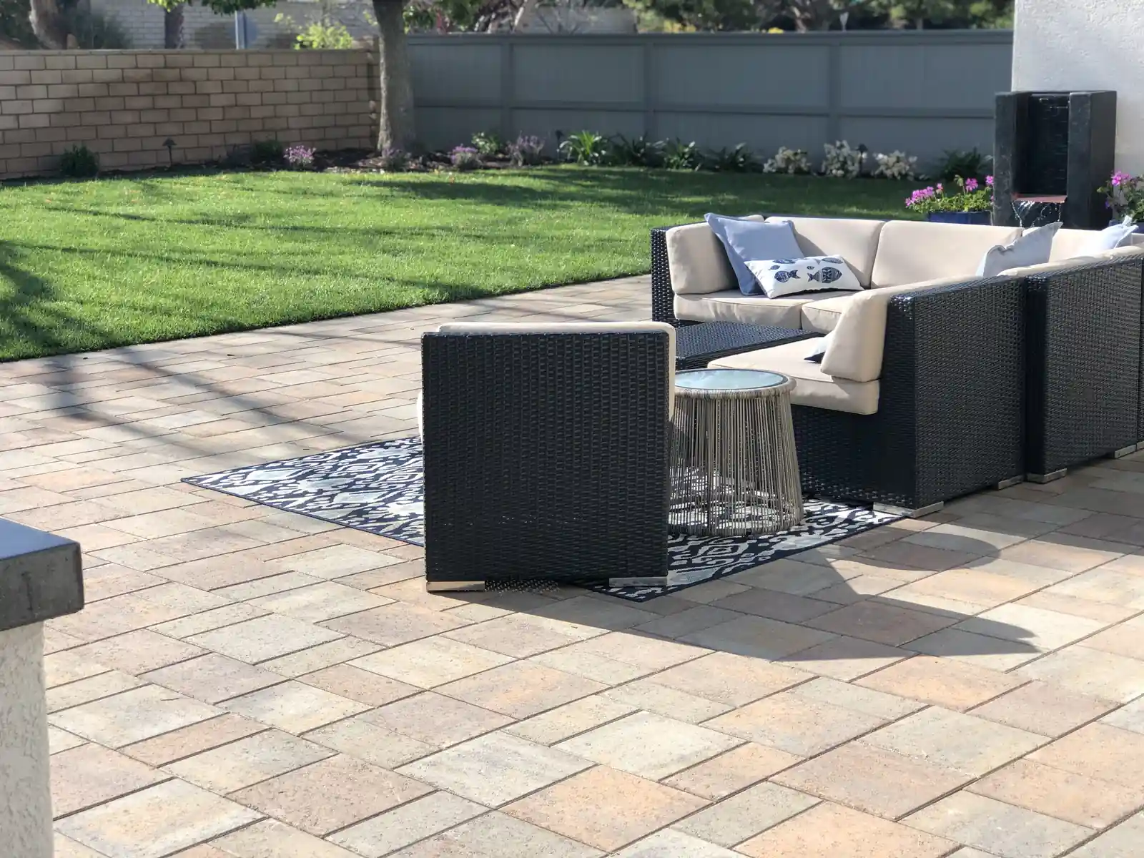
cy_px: 429
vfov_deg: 25.7
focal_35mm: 57
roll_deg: +0.4
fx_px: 1884
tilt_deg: -11.8
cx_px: 572
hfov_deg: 33.8
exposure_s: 1/358
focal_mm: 6.6
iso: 20
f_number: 2.8
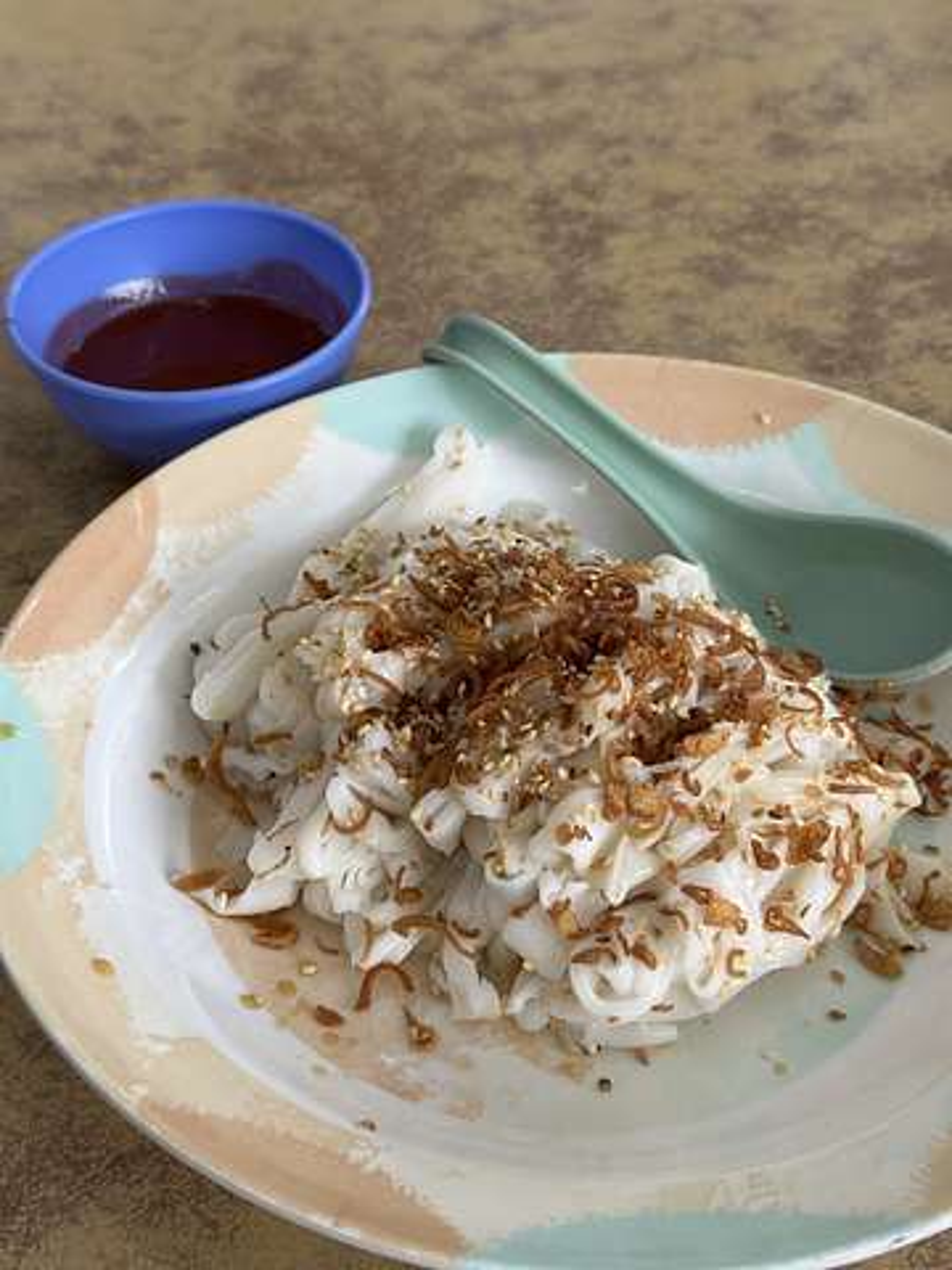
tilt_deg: -41.3
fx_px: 1760
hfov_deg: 30.3
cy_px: 635
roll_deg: +2.0
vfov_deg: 39.7
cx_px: 476
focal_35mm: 48
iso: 50
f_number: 1.78
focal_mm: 6.86
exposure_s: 1/211
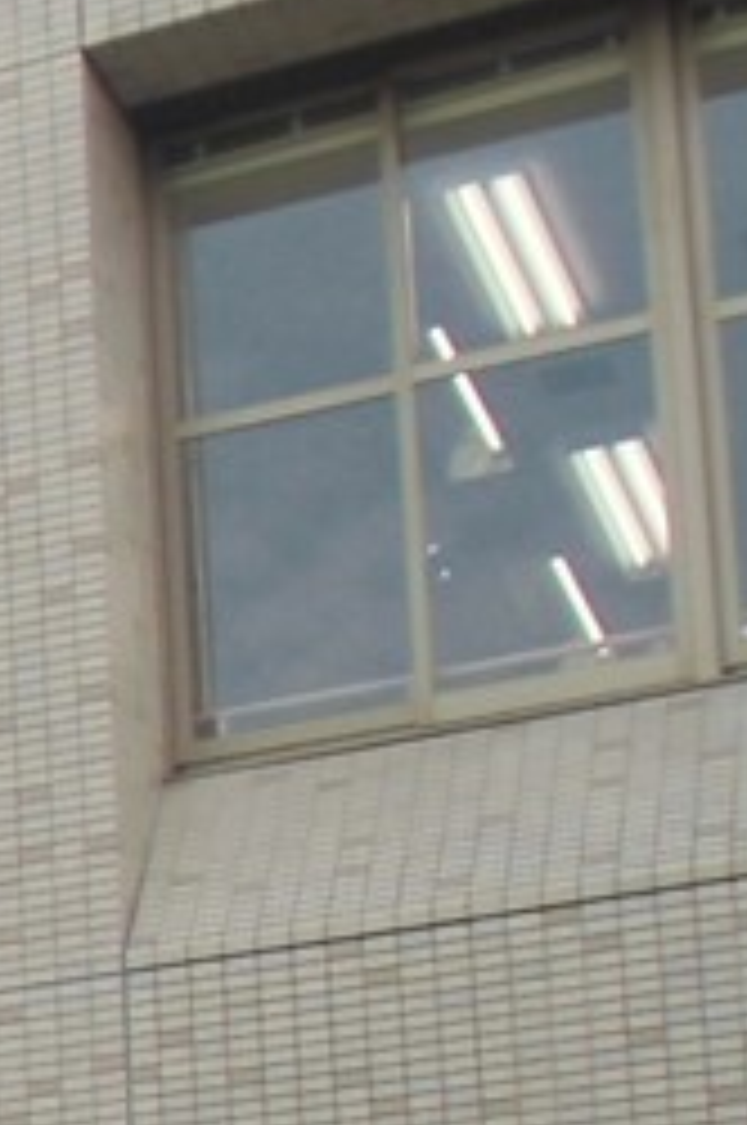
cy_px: 1512
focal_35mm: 128
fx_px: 3995
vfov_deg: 15.2
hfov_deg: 9.0
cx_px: -1350
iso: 64
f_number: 3.5
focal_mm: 5.36
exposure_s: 1/200
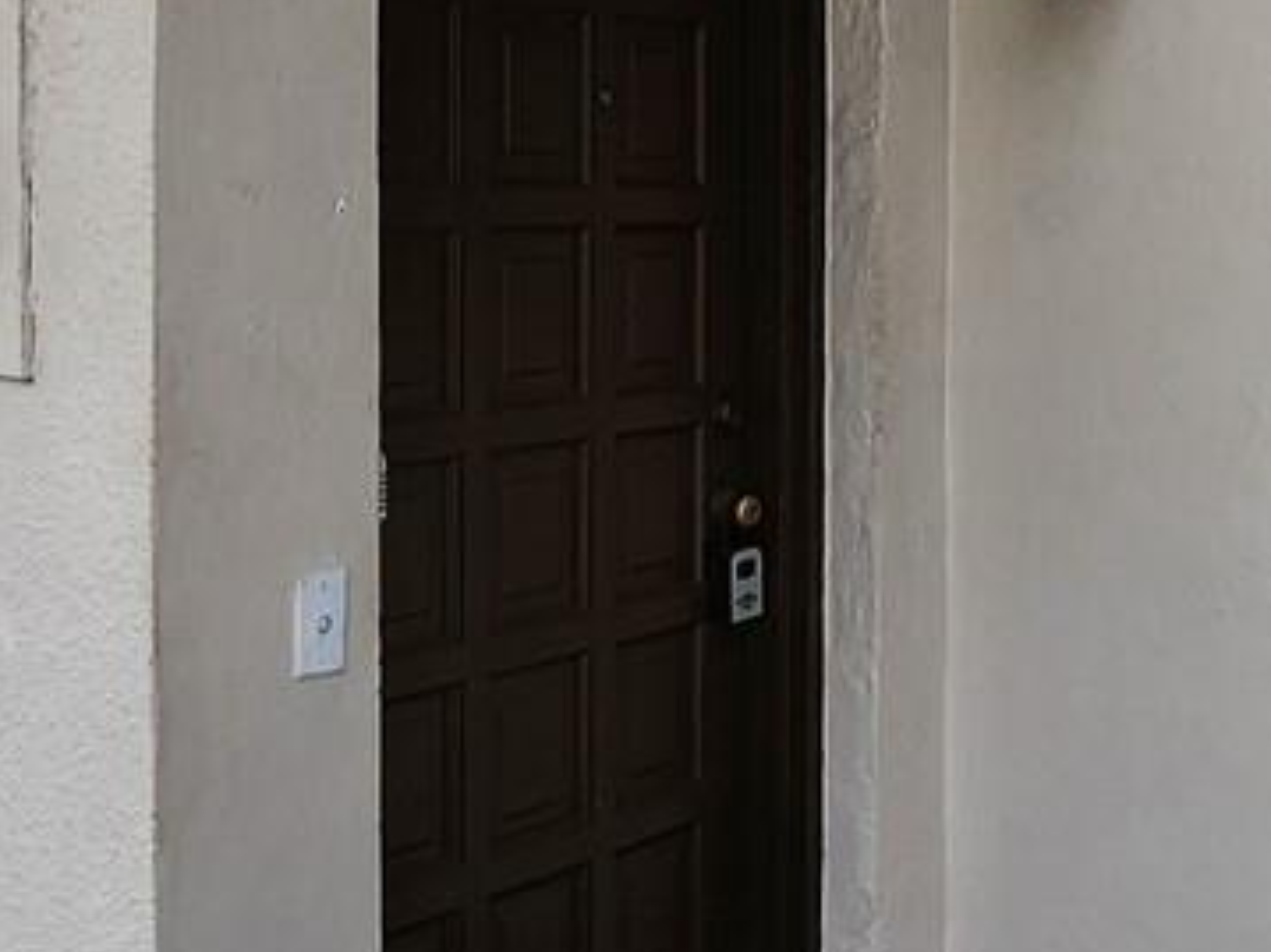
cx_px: 1013
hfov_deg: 32.4
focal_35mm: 58
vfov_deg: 24.9
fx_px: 2129
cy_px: 212
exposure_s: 1/919
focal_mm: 2.2
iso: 50
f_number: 2.2
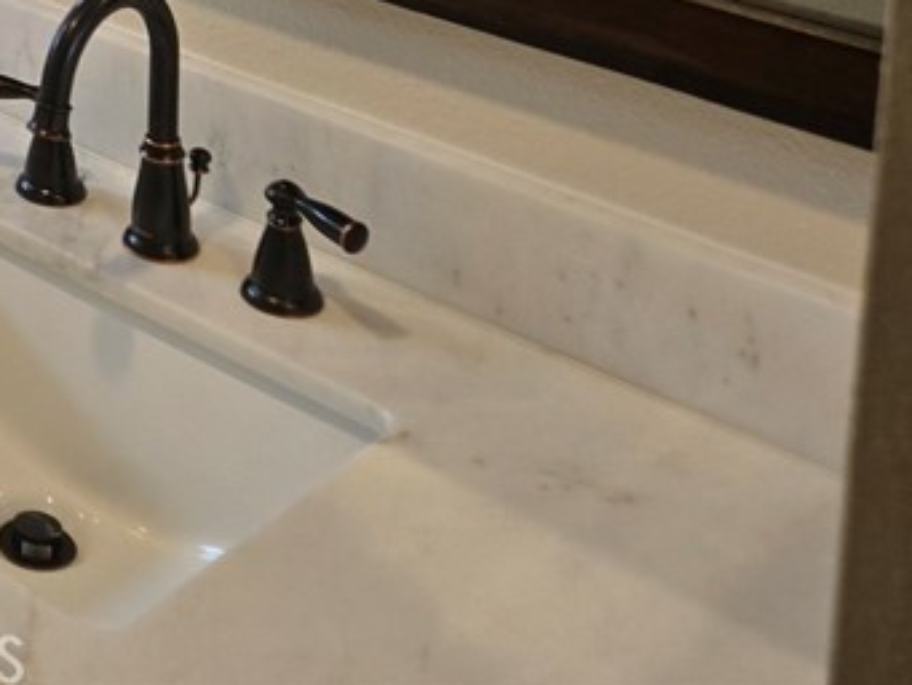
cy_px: -329
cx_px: -308
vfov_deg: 18.9
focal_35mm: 69
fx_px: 1819
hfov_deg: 24.2
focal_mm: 5.4
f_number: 1.8
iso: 80
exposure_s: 1/120
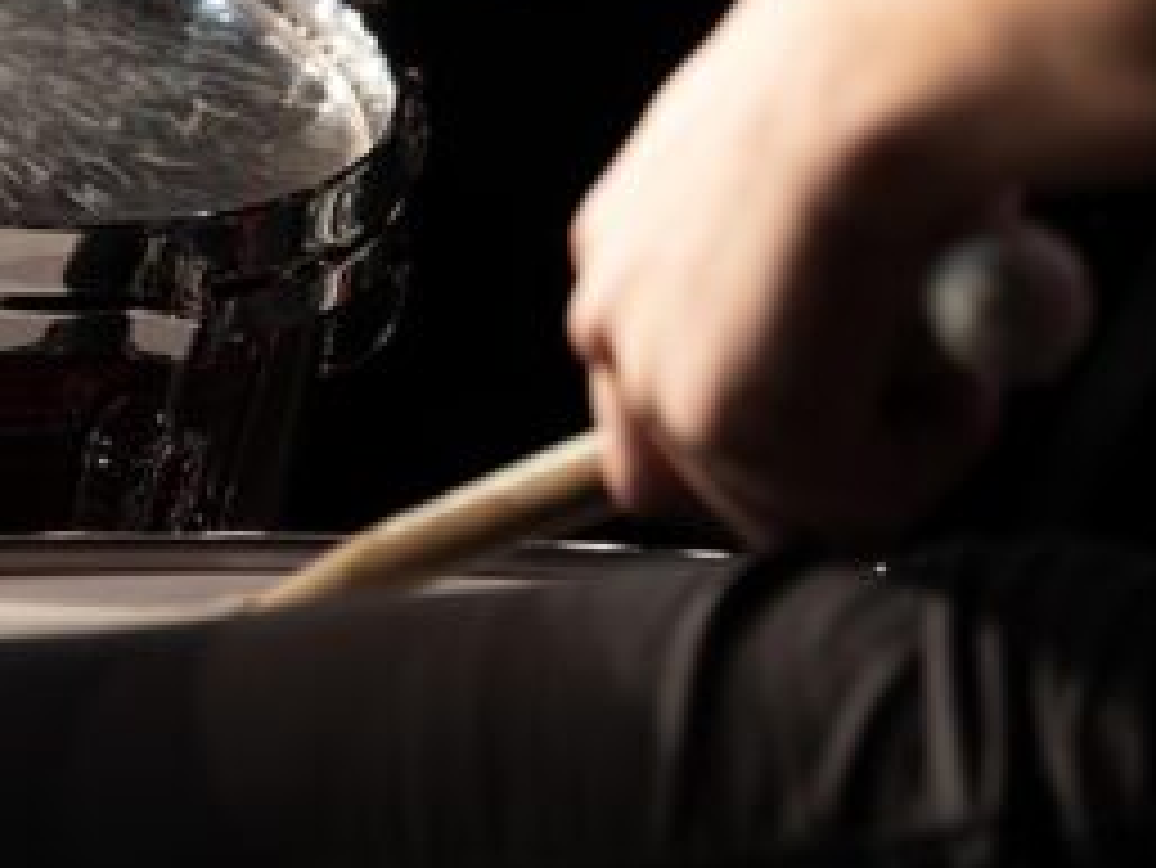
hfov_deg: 4.9
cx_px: -297
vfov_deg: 3.7
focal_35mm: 402
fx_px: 13431
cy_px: -254
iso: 2000
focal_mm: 105
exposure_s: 1/125
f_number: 4
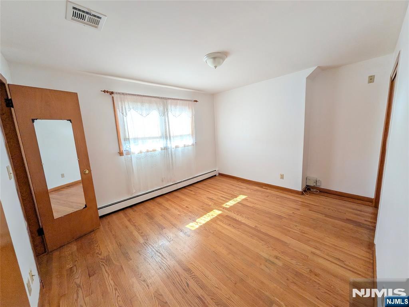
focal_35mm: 13
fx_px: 154
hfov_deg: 106.2
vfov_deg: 89.9
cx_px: 204
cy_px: 154
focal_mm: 1.54
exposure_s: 1/90
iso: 56
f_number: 2.2
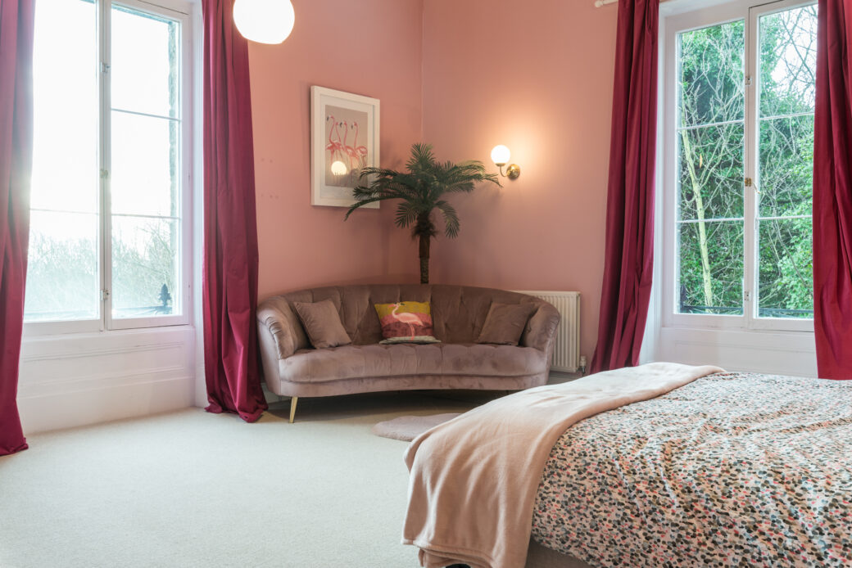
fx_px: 710
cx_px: 426
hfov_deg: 61.9
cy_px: 284
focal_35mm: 30
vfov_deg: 43.6
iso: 100
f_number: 9
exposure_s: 1/1.67
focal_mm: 30
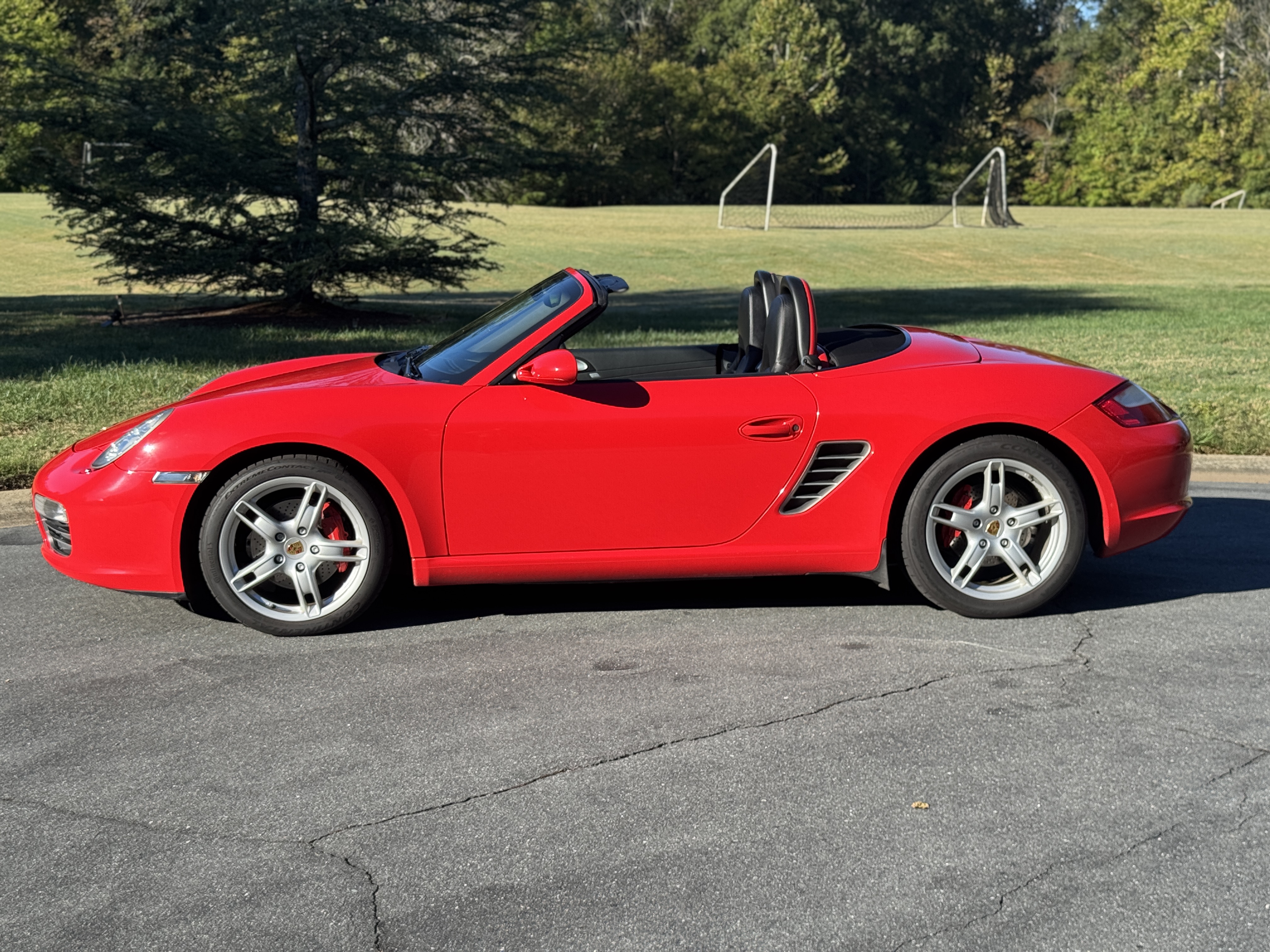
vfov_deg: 30.3
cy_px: 476
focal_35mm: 48
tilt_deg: -9.5
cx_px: 635
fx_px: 1761
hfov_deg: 39.7
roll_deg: -0.6
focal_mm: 6.76
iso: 64
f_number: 1.78
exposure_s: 1/1984
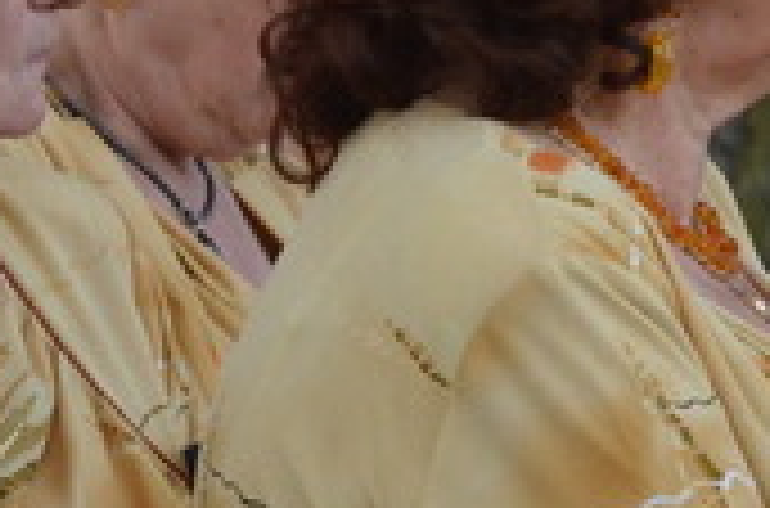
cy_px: 499
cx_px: 675
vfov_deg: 1.3
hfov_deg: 1.9
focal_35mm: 1088
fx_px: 23208
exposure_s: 1/1250
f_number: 6.3
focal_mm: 175
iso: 1600
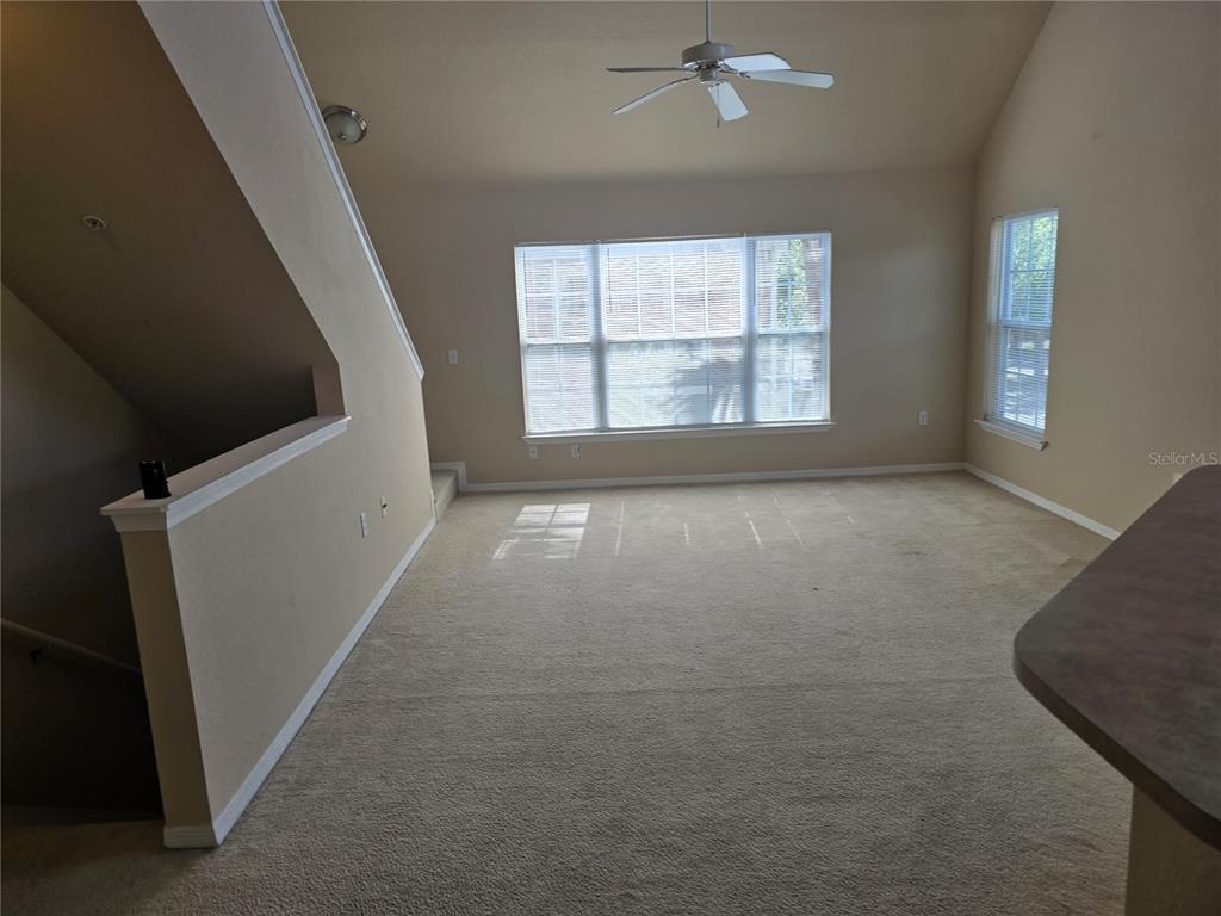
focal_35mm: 23
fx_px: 811
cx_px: 610
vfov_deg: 58.9
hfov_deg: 73.9
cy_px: 458
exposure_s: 1/180
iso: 16
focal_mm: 6.3
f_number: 1.7
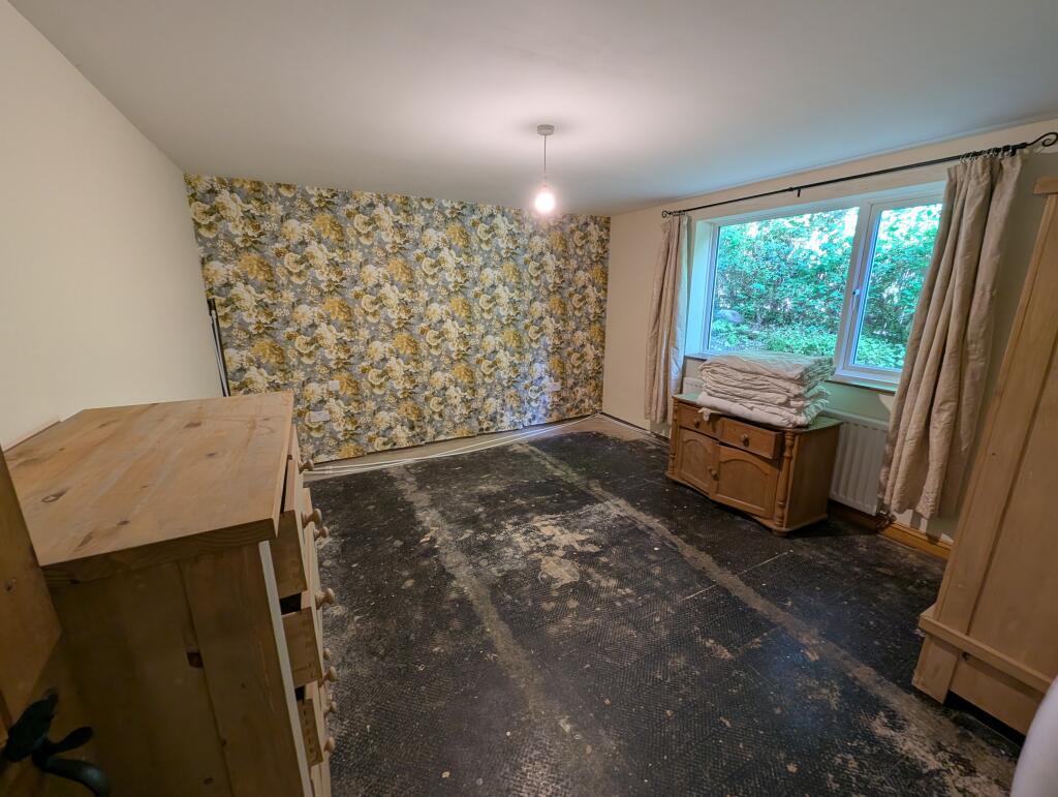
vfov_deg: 90.1
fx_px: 398
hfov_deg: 106.1
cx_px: 529
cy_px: 398
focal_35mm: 13
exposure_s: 1/30.8
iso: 97
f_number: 2.2
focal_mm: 1.95
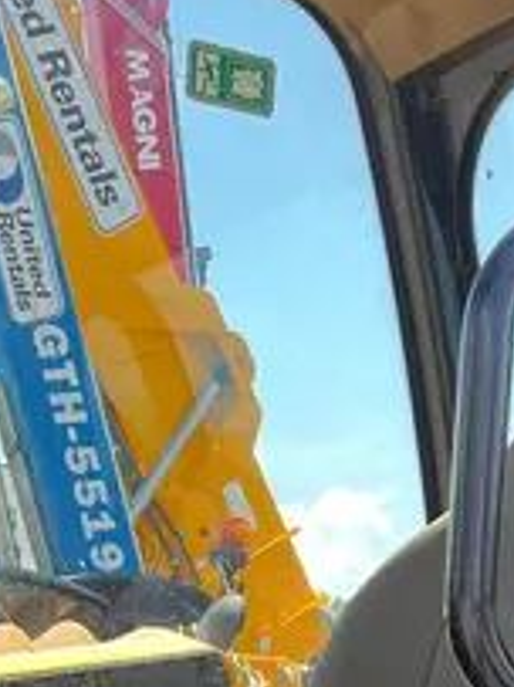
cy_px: 1122
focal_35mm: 94
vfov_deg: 17.9
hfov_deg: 15.6
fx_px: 1863
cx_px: 71
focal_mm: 5.1
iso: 50
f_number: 1.6
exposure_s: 1/477
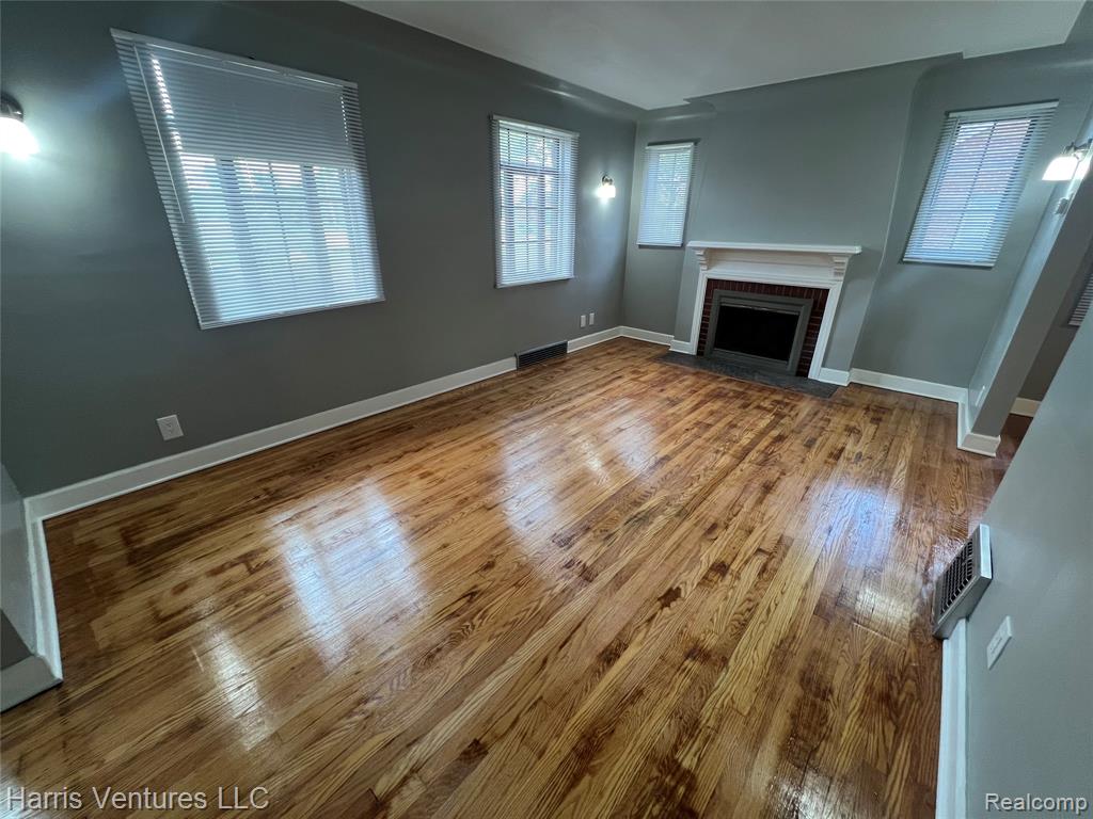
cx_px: 546
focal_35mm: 13
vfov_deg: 89.9
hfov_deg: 106.2
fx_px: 410
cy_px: 410
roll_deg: -0.6
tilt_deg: -23.6
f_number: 1.8
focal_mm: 1.57
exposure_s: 1/60
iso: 160
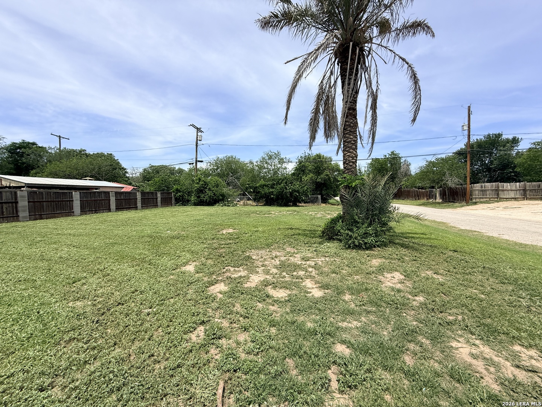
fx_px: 219
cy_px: 204
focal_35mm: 14
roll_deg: -2.5
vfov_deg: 85.7
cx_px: 271
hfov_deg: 102.1
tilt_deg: -3.7
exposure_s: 1/1901
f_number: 2.2
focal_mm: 2.22
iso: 50
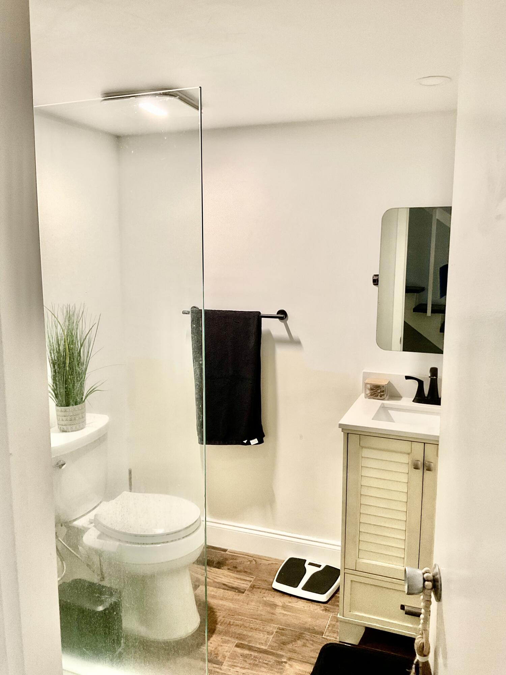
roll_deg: -0.6
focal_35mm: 29
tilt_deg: -8.3
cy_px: 338
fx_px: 565
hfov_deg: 48.2
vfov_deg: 61.7
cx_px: 253
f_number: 1.8
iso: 100
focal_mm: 3
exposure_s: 1/60
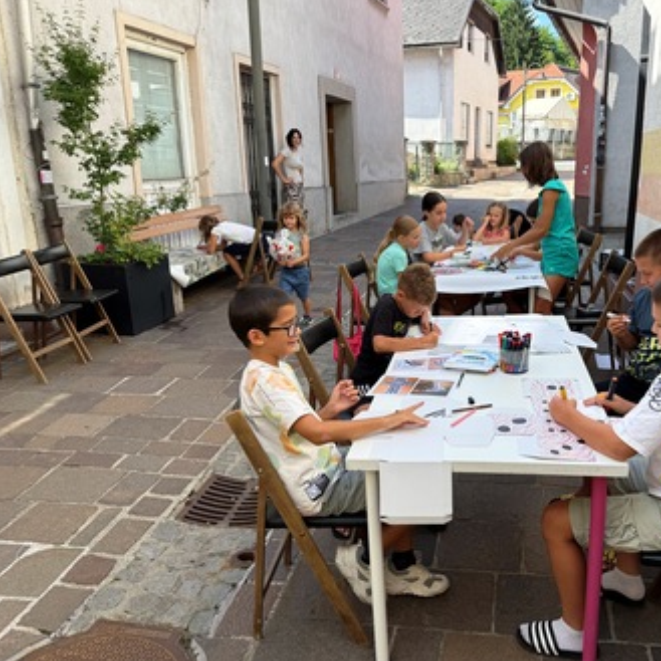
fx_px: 627
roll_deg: +0.0
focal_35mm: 29
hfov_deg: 54.7
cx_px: 432
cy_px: 332
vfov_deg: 55.6
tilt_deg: -14.5
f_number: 1.78
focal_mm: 6.76
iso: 80
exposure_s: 1/1271
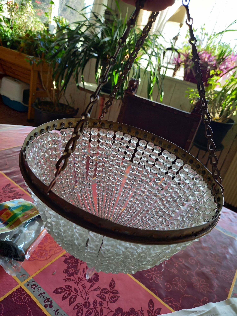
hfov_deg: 54.9
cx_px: 118
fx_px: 228
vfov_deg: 69.4
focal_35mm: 25
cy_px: 158
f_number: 1.8
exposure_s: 1/50
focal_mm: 4.65
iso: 100
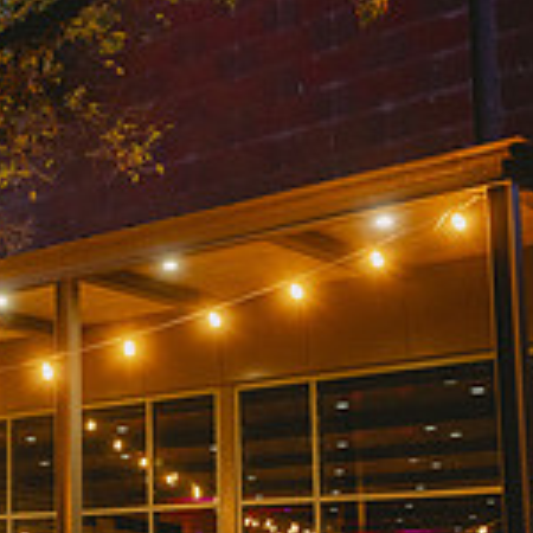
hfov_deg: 19.2
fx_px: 1376
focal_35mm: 79
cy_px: 423
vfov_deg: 21.7
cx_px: -270
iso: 1600
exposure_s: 1/60
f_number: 3.5
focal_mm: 24
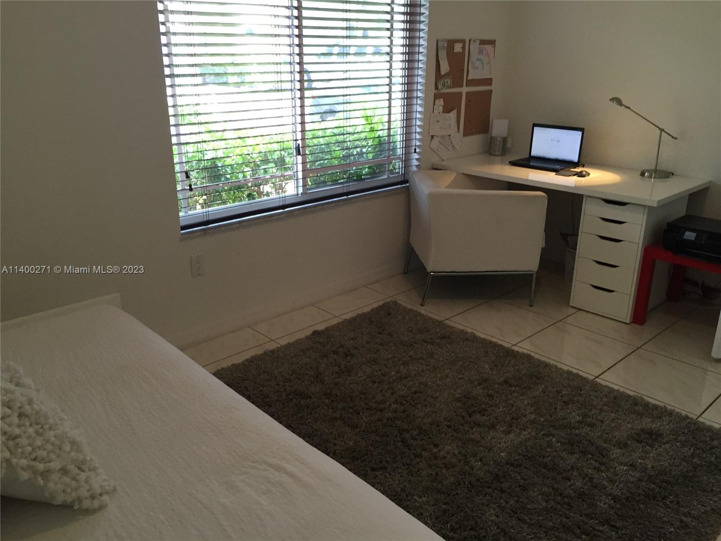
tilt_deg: -21.4
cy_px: 270
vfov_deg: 48.2
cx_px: 360
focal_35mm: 29
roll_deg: -1.2
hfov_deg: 61.7
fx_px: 604
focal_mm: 4.15
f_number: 2.2
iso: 50
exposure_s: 1/30
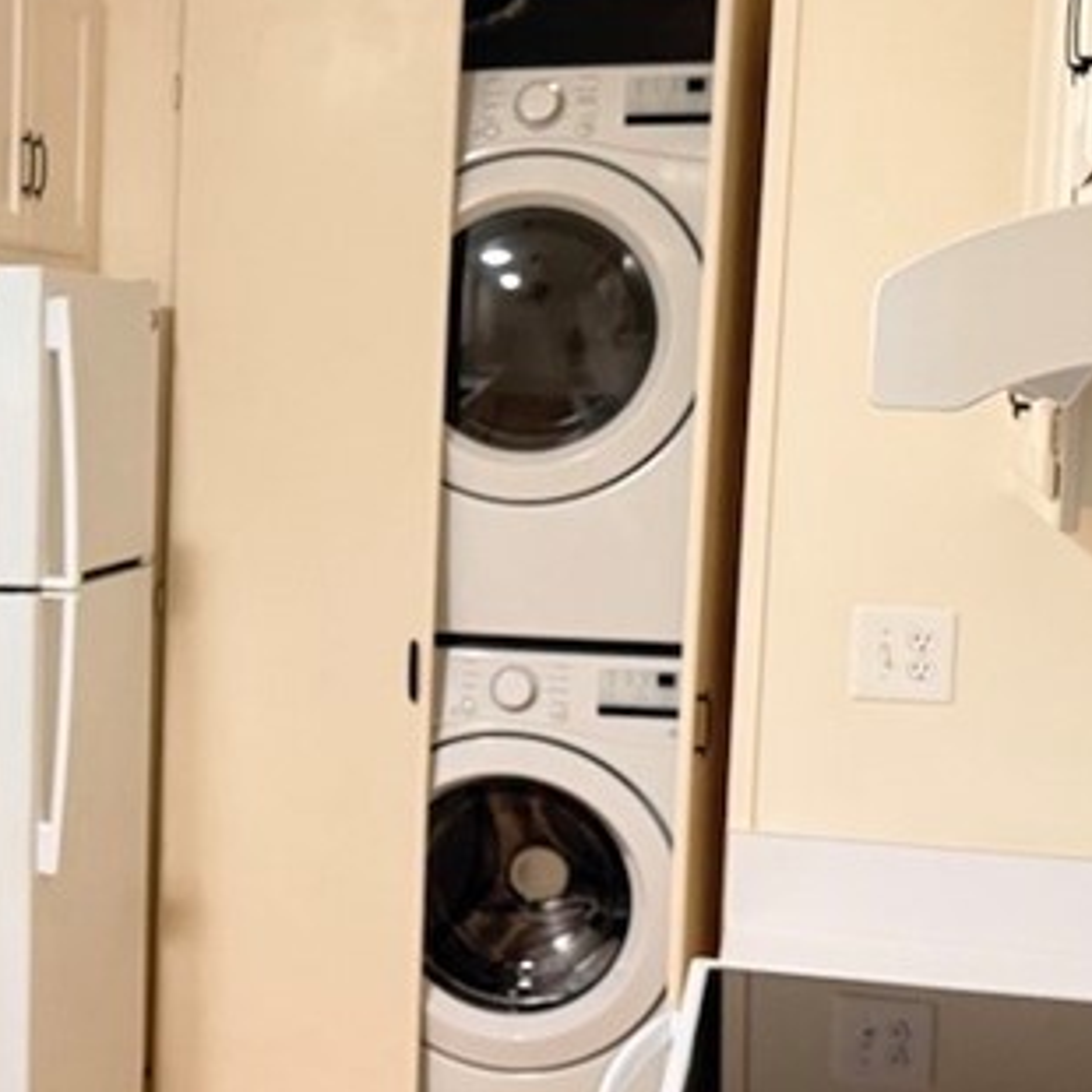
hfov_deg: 23.3
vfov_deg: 24.6
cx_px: -74
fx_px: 2498
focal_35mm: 70
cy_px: 588
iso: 500
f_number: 1.78
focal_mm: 6.76
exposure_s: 1/60
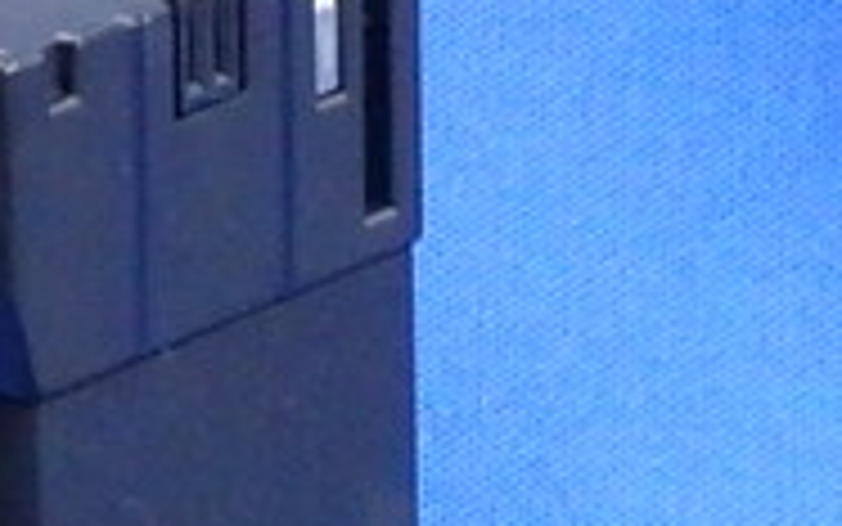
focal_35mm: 598
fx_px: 13727
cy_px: 1209
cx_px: 1184
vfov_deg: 2.2
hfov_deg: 3.5
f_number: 4.8
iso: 800
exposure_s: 1/40
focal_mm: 15.8
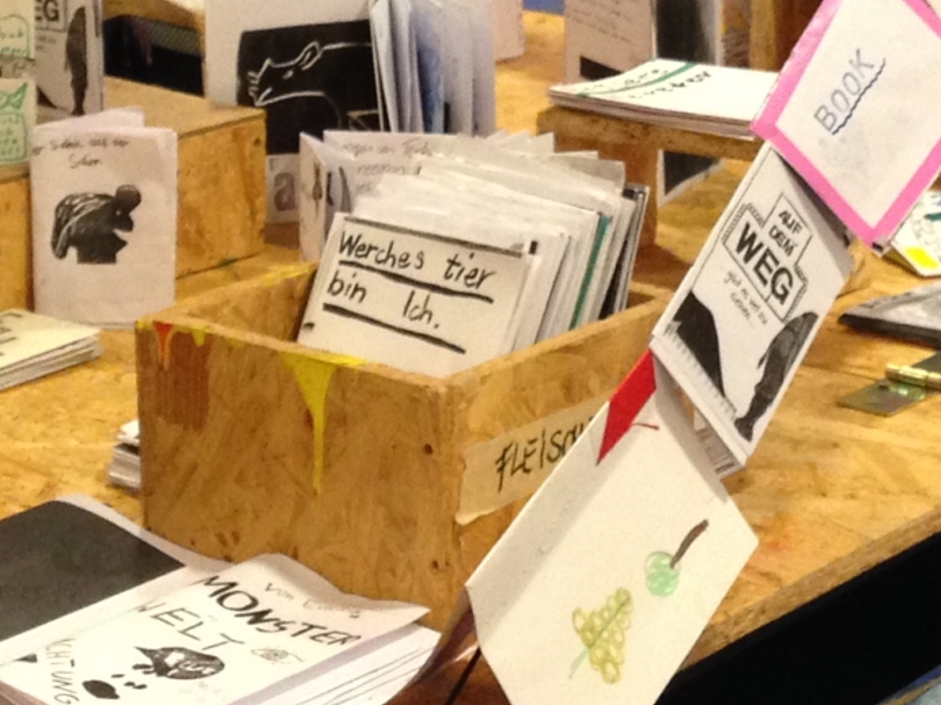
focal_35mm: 122
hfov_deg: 16.1
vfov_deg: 11.9
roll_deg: -0.2
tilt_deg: -9.5
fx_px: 3316
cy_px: -91
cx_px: 526
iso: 250
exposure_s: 1/20
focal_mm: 4.12
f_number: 2.4
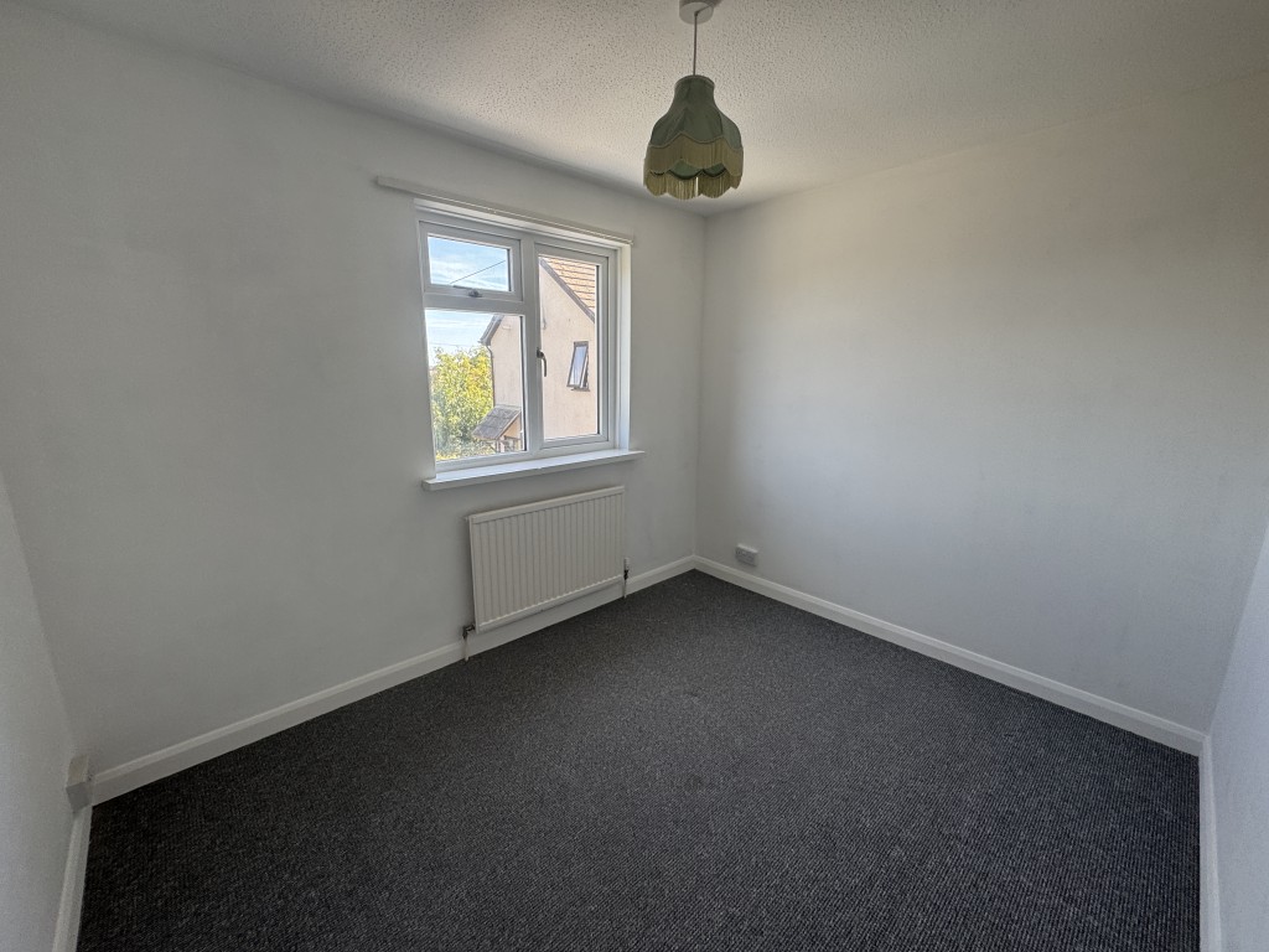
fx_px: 513
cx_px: 634
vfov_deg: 85.7
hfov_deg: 102.1
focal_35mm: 14
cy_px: 476
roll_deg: -0.5
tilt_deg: -11.9
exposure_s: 1/103
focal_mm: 2.22
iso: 40
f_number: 2.2
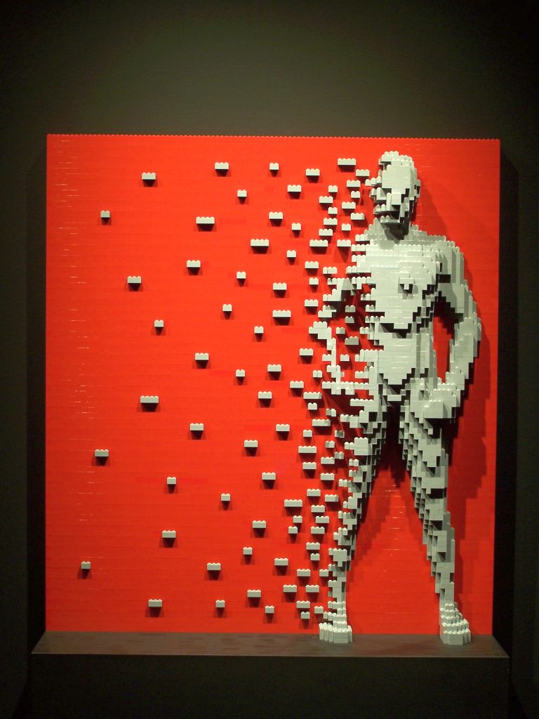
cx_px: 270
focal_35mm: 67
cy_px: 360
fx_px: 1391
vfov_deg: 29.0
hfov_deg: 21.9
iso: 80
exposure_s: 1/10
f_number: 3.2
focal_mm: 11.1
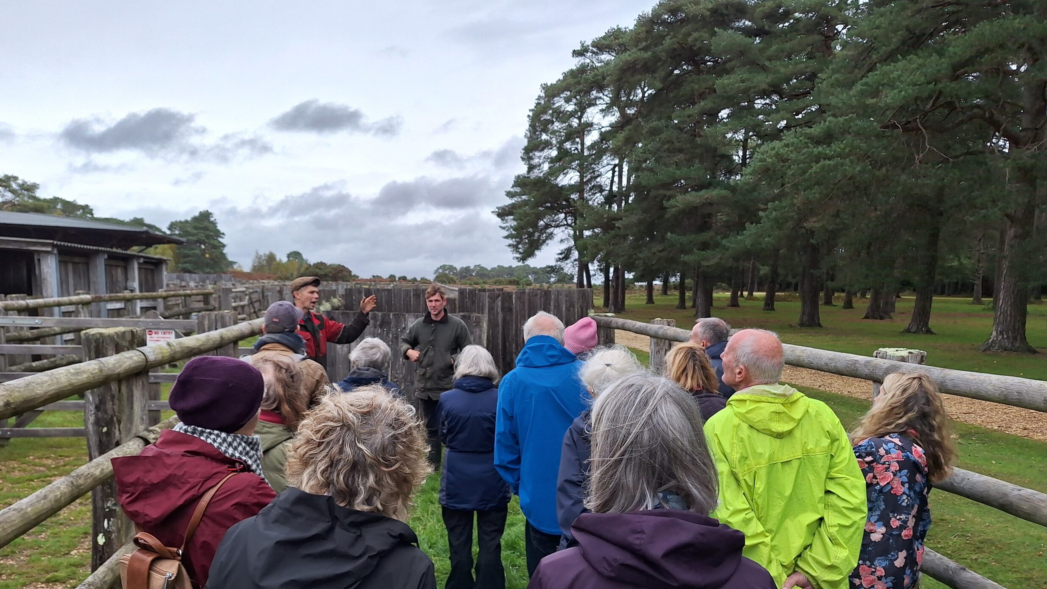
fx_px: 722
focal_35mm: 26
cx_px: 509
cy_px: 352
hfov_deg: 71.9
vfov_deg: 44.2
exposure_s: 1/535
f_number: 1.8
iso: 40
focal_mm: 5.54
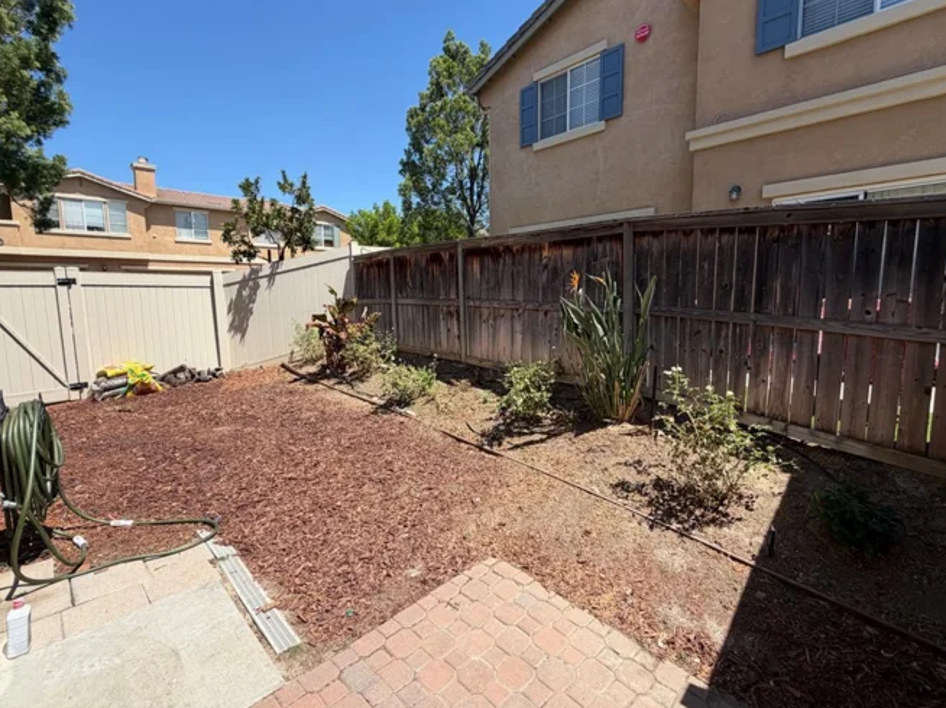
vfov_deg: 78.0
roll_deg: +0.8
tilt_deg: -6.6
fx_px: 437
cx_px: 493
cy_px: 335
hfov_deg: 94.5
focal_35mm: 16
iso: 25
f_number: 2.2
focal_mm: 2.22
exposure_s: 1/770
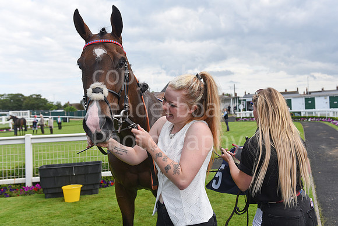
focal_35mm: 34
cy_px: 113
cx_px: 169
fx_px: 319
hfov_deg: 55.8
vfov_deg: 38.9
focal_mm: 34
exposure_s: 1/1000
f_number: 5.6
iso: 500
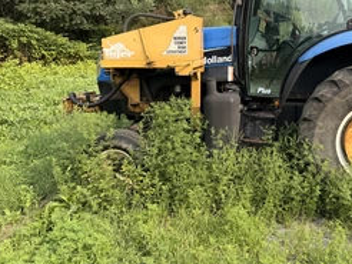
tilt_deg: -8.2
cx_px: 279
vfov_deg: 36.3
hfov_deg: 45.5
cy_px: 77
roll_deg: -0.8
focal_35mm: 39
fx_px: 397
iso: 80
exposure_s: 1/2169
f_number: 1.78
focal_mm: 6.76
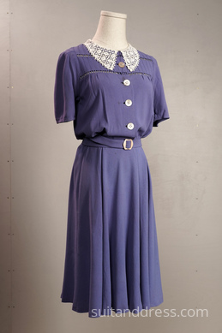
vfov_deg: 41.1
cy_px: 166
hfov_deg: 28.1
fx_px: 444
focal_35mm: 48
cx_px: 111
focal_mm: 32
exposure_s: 1/80
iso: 400
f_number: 6.3
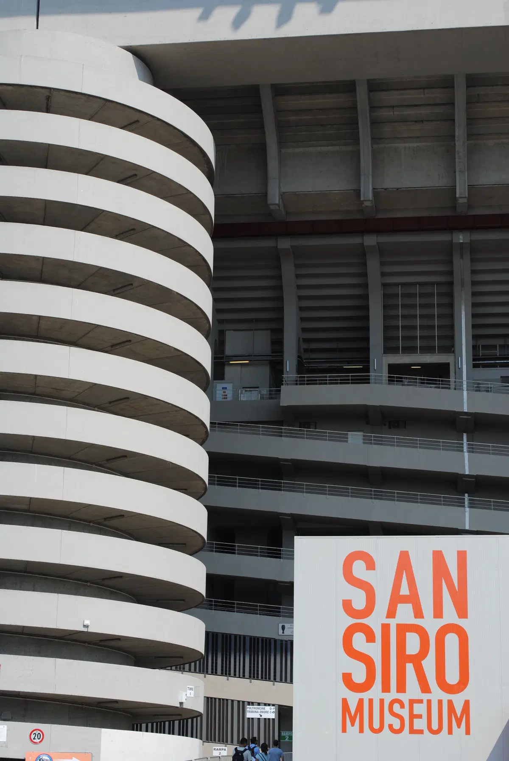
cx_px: 254
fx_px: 1428
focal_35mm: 68
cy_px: 380
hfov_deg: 20.2
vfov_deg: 29.8
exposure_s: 1/250
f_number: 8
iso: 100
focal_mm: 45
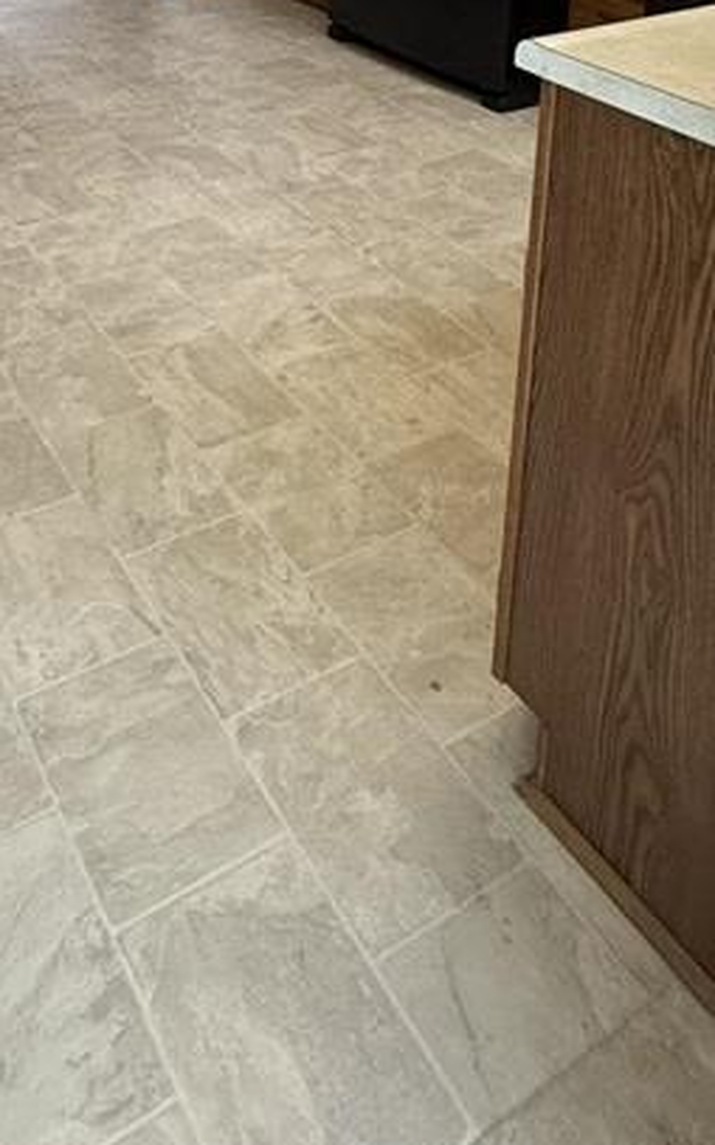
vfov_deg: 44.3
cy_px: -73
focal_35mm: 35
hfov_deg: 35.2
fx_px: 1092
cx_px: 152
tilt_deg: -10.9
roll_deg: +0.3
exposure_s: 1/120
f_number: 2.2
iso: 320
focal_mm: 2.22
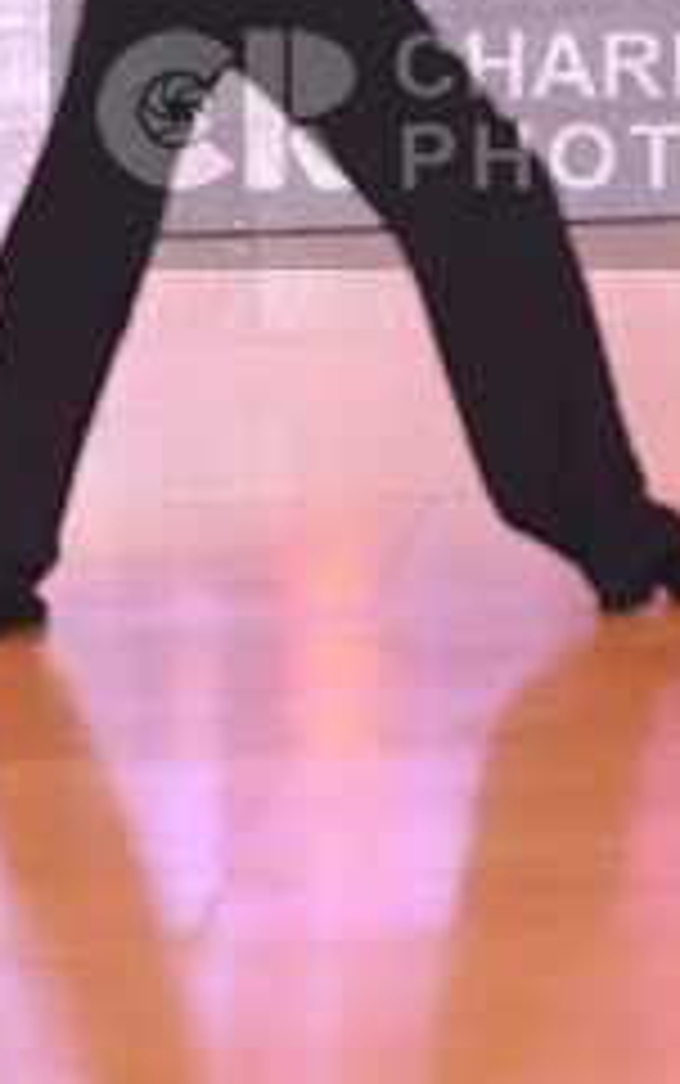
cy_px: 121
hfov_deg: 5.3
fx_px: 7400
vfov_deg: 8.4
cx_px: 673
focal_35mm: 250
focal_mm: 102
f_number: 5.6
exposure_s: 1/200
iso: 2500
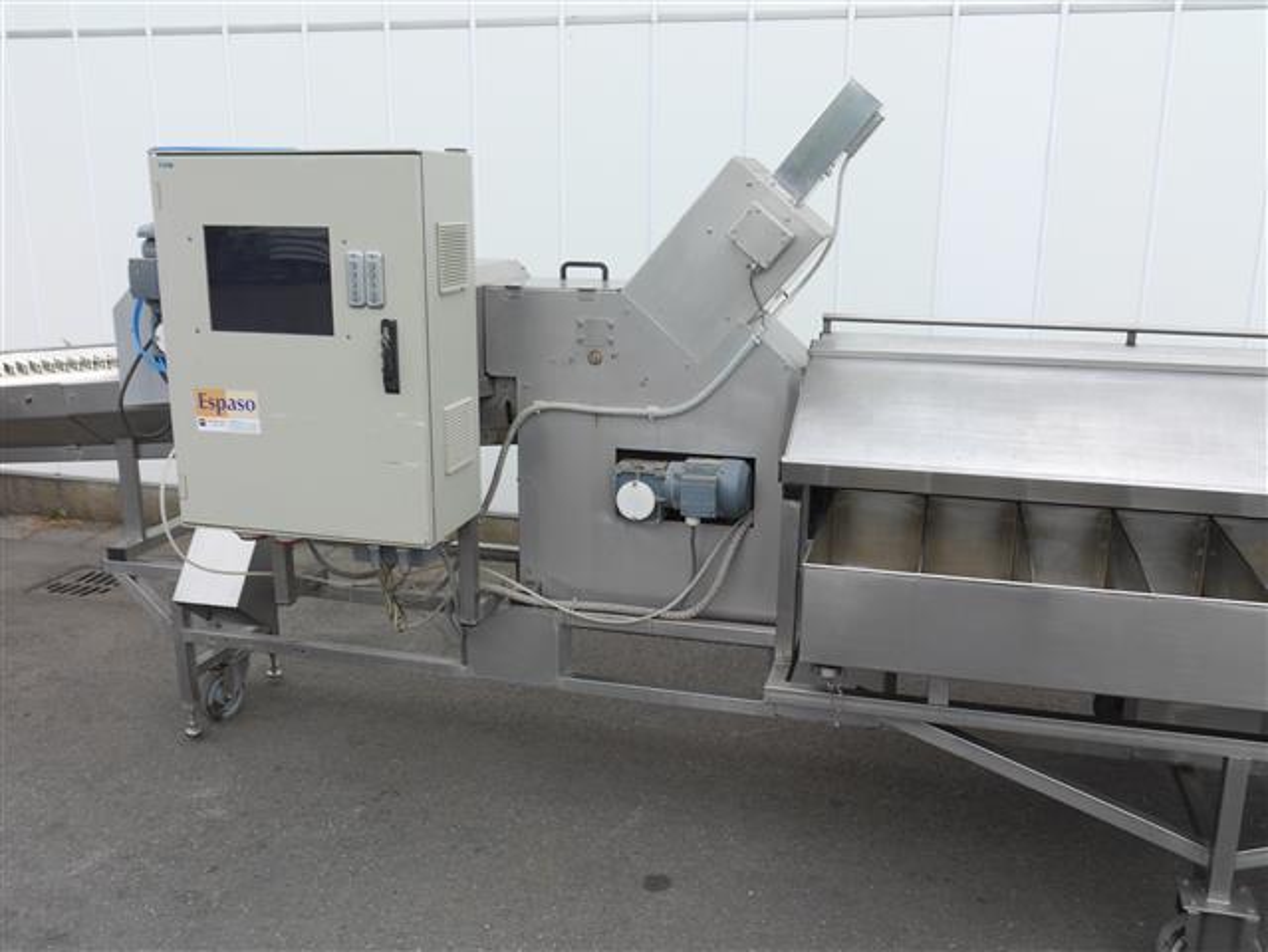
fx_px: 1173
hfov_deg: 56.8
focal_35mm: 32
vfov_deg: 44.2
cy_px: 476
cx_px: 634
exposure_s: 1/200
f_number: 5.6
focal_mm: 16
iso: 160
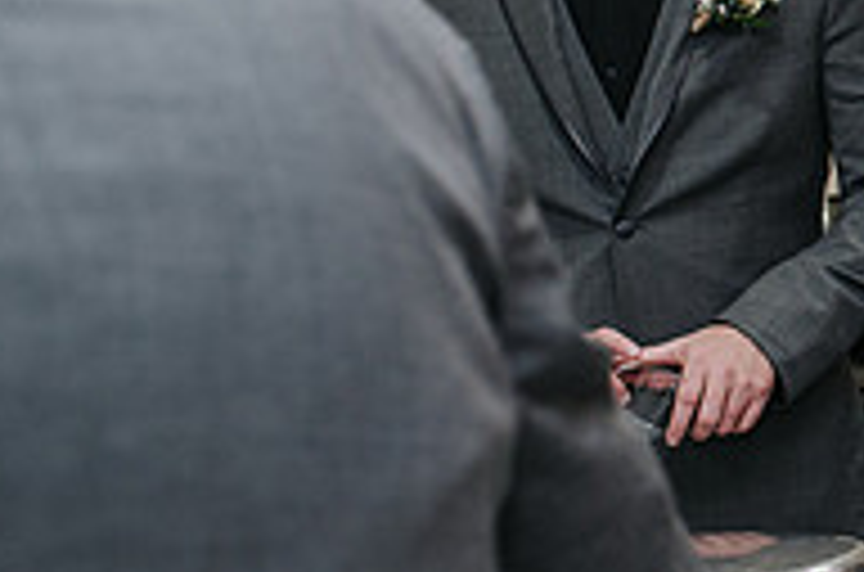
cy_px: 176
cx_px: 1274
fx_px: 2538
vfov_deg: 12.8
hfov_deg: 17.5
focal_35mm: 106
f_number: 3.2
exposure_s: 1/200
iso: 800
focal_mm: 35
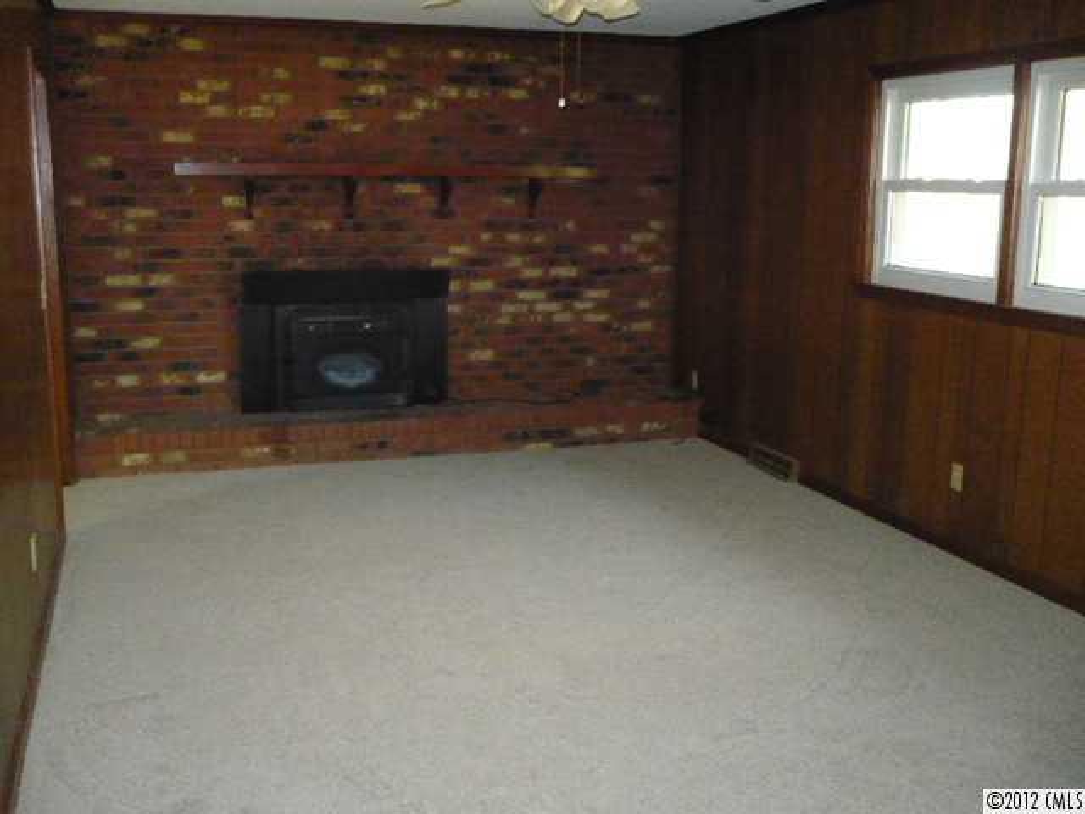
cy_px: 407
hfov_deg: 52.6
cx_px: 542
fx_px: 1097
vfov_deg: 40.7
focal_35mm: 35
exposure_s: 1/30
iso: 640
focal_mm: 5.8
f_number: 2.8
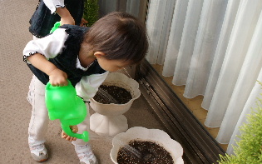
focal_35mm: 49
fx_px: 350
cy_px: 60
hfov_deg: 40.4
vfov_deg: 26.3
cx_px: 83
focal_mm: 22
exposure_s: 1/50
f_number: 6.3
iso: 100
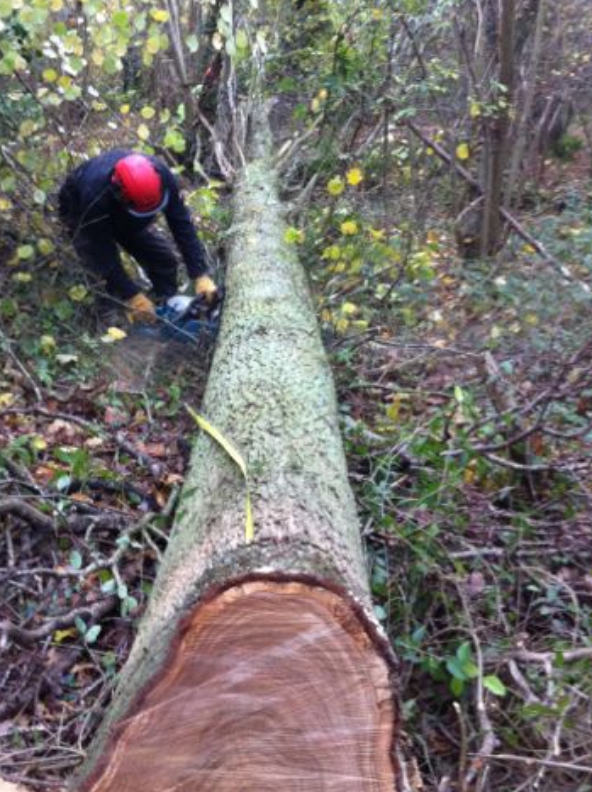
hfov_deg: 30.1
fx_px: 1097
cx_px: 236
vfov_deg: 39.6
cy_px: 348
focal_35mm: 48
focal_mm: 3.85
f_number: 2.8
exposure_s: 1/15
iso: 250
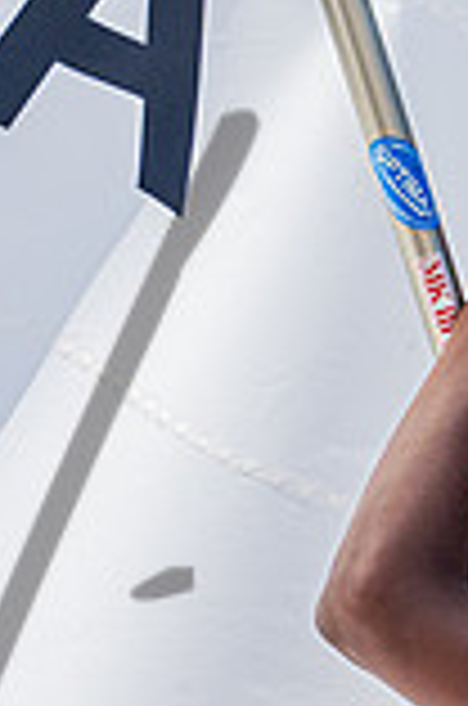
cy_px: 655
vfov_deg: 5.3
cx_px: 900
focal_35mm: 392
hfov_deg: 3.5
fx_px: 7677
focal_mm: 95
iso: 1000
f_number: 6.3
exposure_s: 1/2500
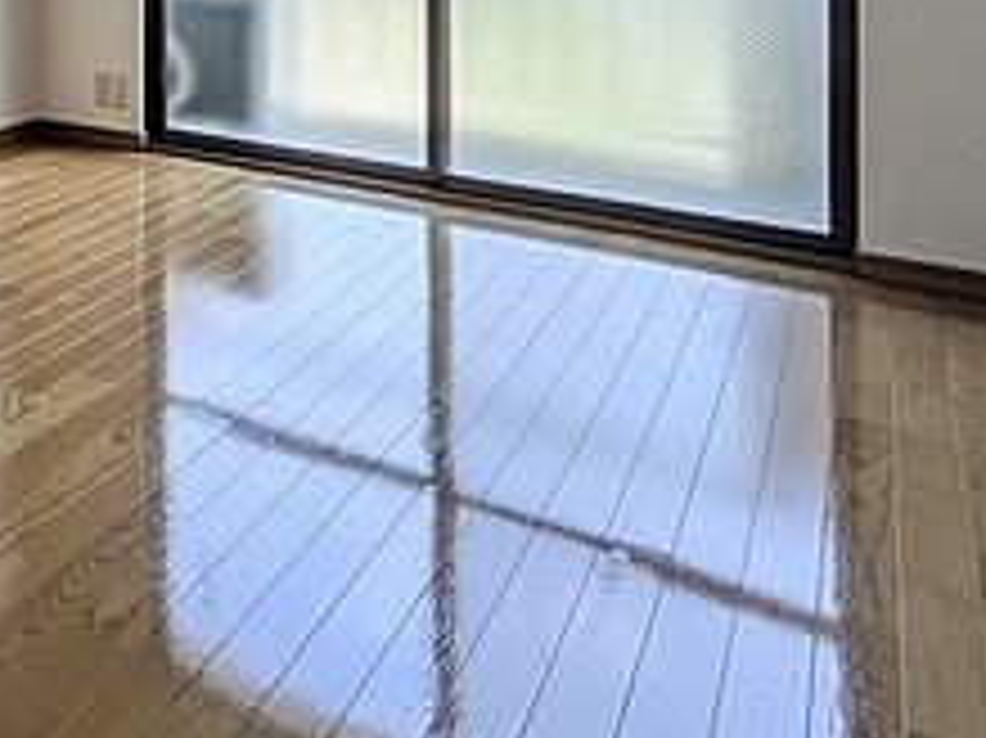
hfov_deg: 35.0
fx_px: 1167
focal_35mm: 41
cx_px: -230
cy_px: -122
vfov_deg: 30.4
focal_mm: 1.83
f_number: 2.2
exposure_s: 1/183
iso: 55
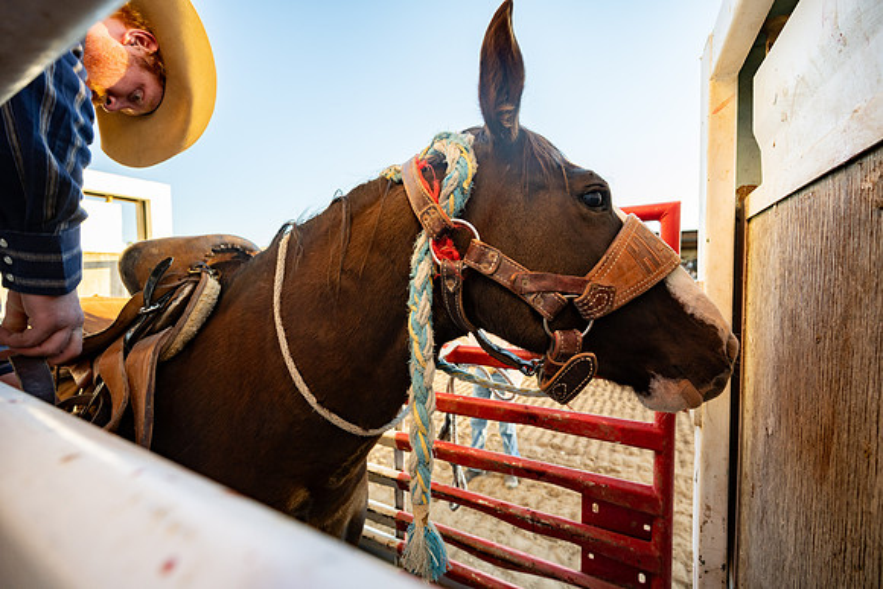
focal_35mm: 14
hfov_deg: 104.2
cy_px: 294
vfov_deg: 81.2
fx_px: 343
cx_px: 442
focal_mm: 14
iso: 250
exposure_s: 1/250
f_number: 4
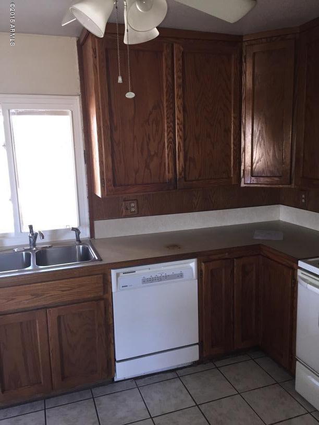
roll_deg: +1.2
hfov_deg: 48.2
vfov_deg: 61.7
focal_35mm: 29
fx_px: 356
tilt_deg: -9.5
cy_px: 212
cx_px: 160
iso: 80
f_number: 2.2
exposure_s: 1/30
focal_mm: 4.15
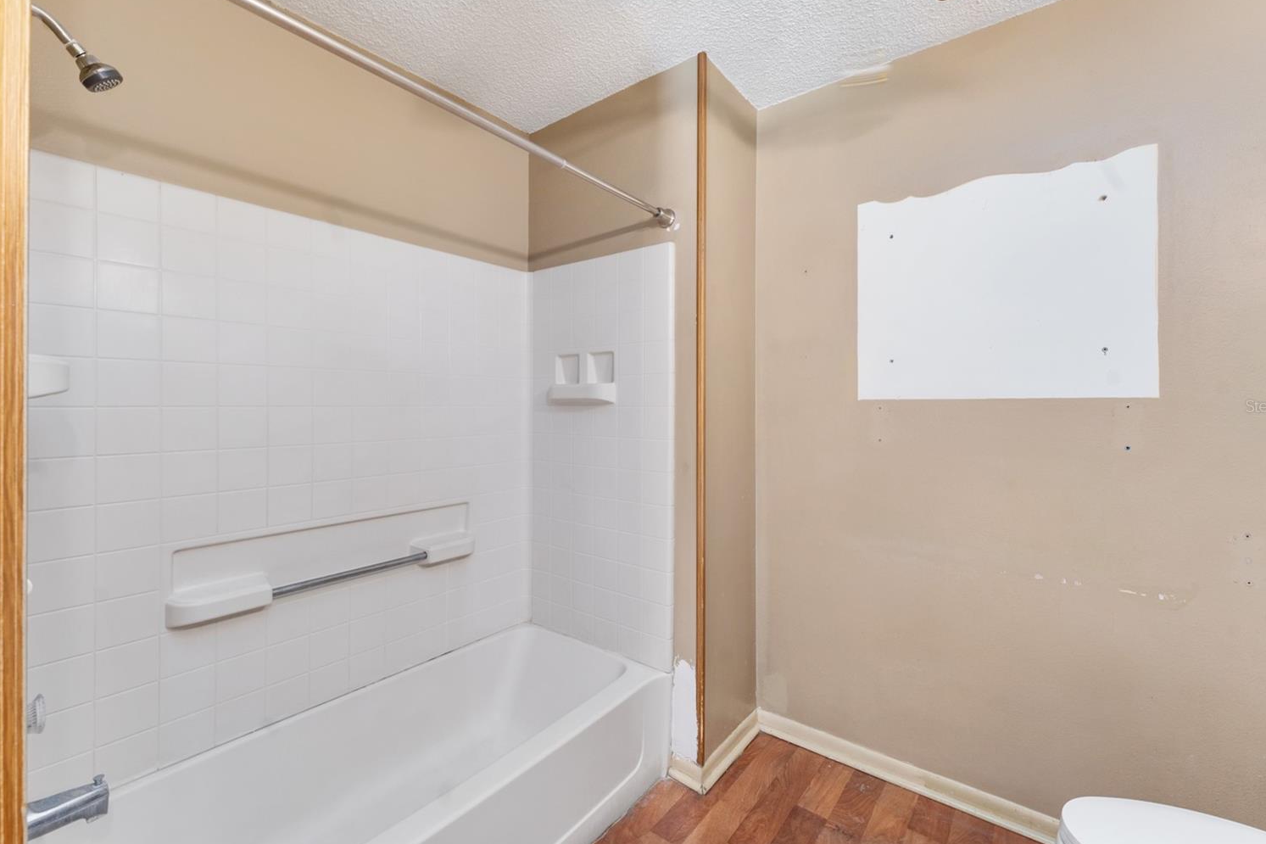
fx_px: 527
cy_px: 405
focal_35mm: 15
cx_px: 643
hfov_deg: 100.4
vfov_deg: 77.3
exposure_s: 1/5
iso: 500
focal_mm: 14
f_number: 8
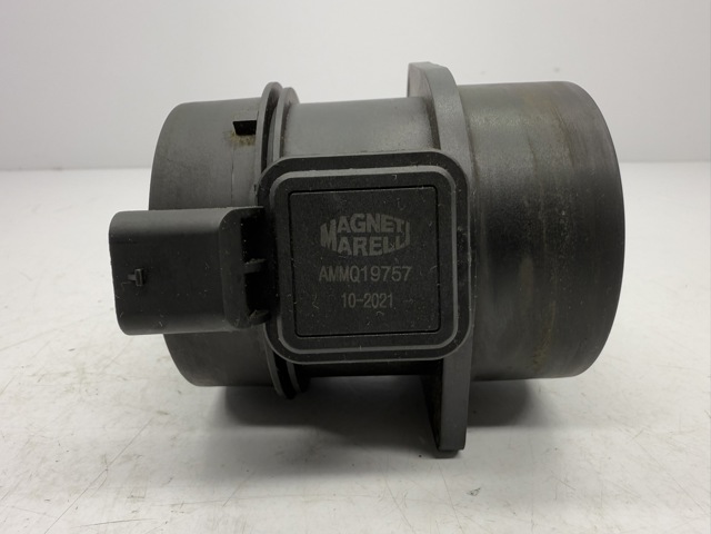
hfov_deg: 71.6
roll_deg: +0.4
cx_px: 356
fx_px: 493
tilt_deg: -20.7
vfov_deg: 56.8
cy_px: 267
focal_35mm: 24
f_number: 2.2
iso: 40
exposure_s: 1/120
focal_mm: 2.22
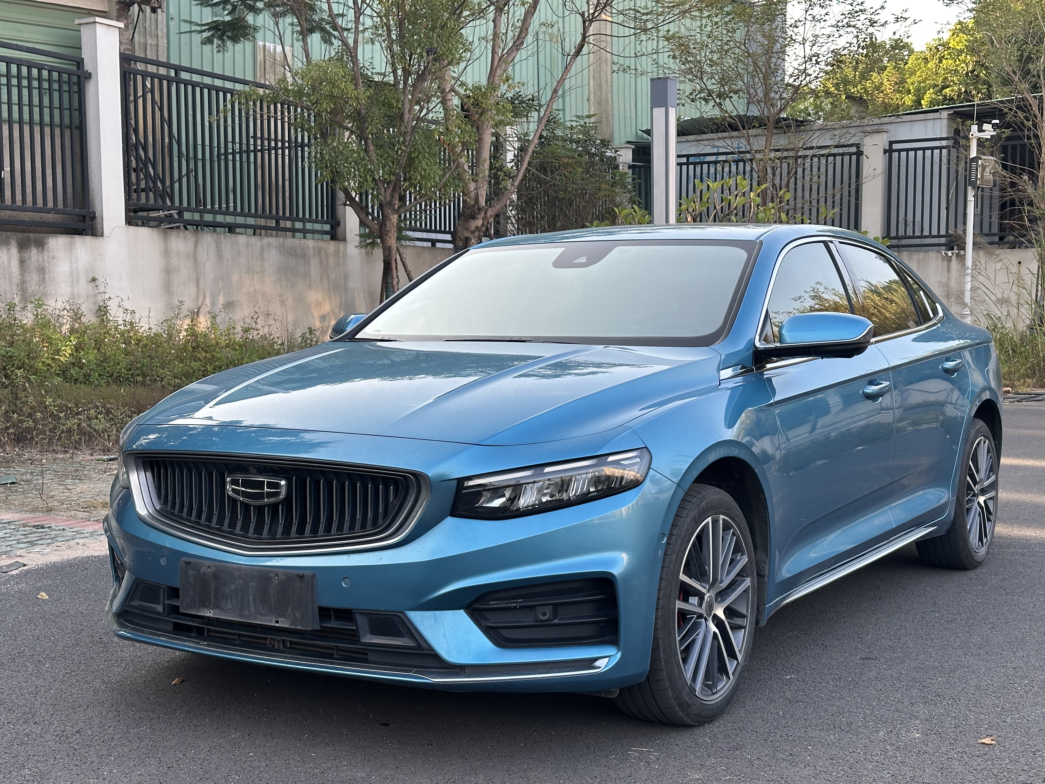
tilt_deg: -3.0
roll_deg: +0.2
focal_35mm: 48
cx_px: 522
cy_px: 392
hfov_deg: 39.7
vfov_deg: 30.3
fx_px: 1449
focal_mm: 6.86
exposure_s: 1/430
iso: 64
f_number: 1.78
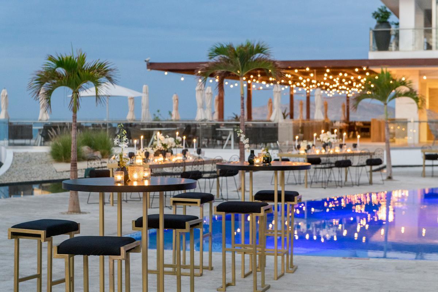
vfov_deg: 19.5
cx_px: 219
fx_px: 852
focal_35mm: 70
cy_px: 146
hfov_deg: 28.8
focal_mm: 70
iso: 2500
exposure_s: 1/60
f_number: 5.6
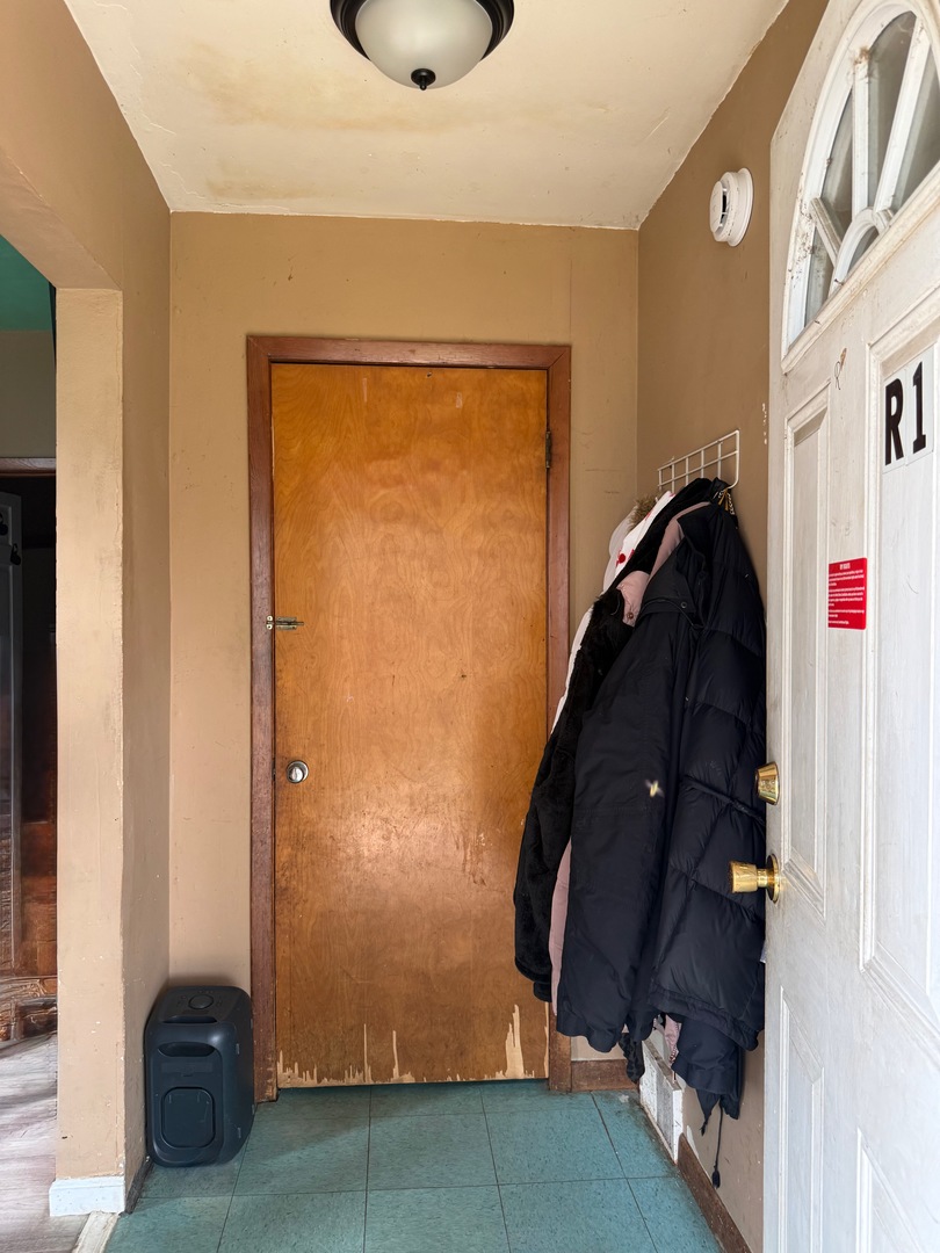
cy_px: 626
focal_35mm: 24
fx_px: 869
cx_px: 470
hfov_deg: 56.8
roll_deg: -1.3
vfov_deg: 71.6
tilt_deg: +0.1
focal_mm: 6.76
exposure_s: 1/121
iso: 160
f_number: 1.78
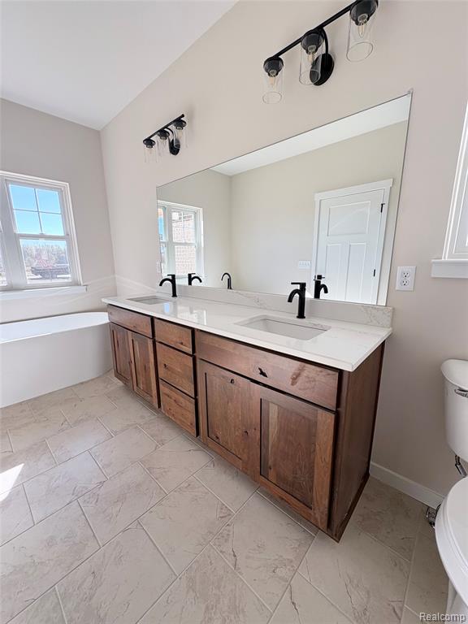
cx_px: 234
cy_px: 312
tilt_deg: -11.3
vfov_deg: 102.1
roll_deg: -0.2
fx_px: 252
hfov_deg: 85.7
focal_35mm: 14
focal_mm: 2.22
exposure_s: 1/169
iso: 40
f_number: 2.2
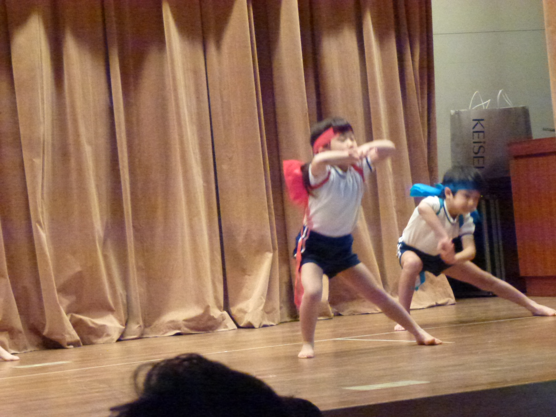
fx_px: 1943
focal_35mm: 121
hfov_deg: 16.3
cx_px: 278
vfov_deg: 12.2
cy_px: 208
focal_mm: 21.7
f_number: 5.1
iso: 1600
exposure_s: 1/50
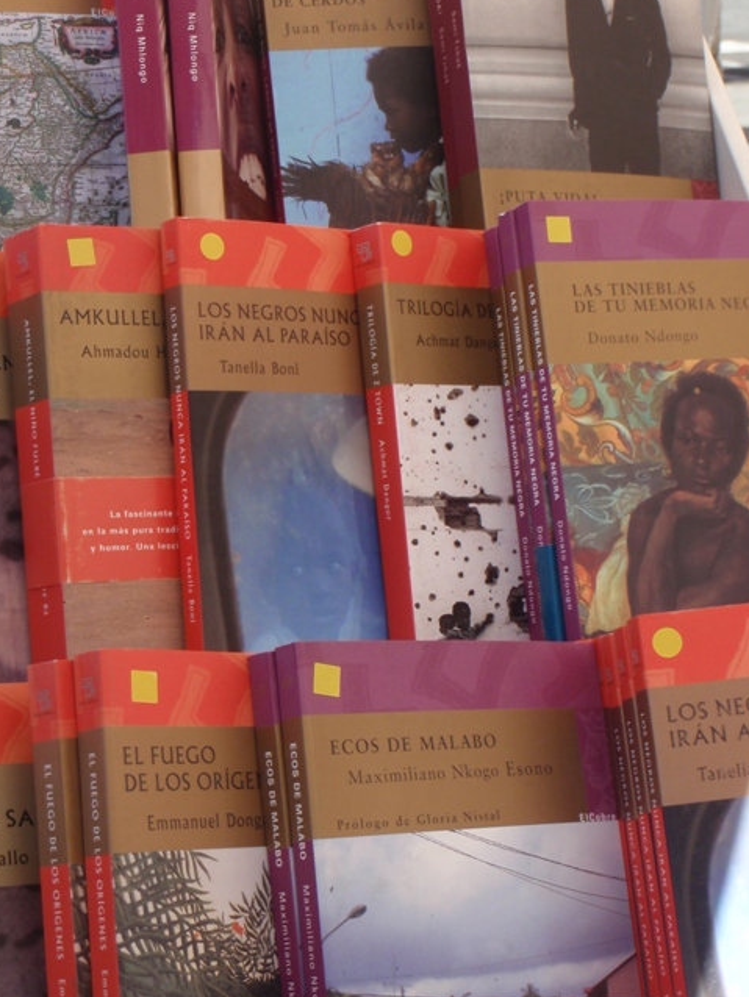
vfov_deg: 25.3
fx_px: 2220
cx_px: 316
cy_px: 564
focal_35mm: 77
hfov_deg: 19.1
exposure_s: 1/200
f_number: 4.2
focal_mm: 8.69
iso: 64
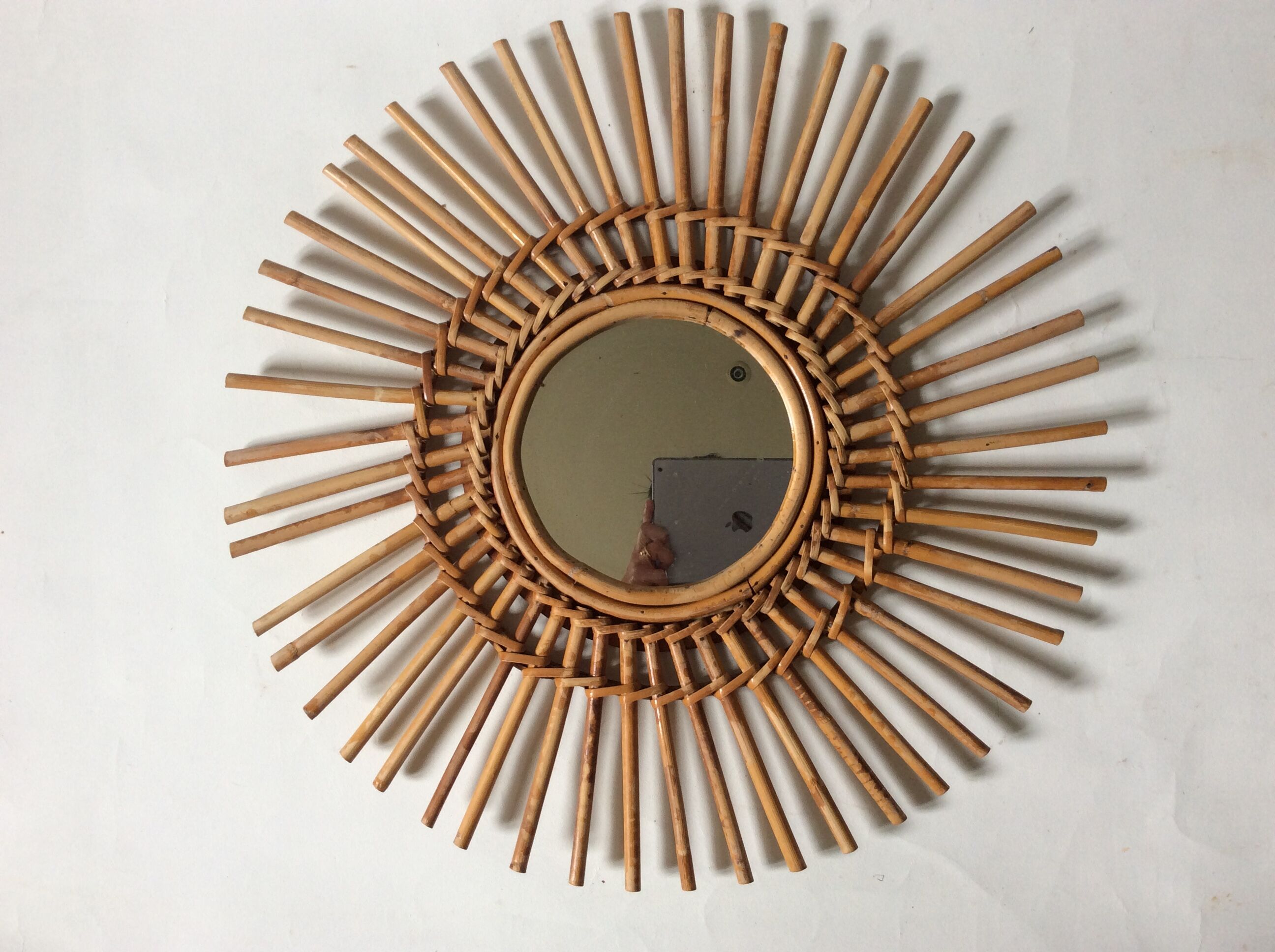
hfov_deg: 56.9
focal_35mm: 32
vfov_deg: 44.1
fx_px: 1177
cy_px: 476
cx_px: 638
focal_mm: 3.3
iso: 40
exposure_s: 1/25
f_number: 2.4
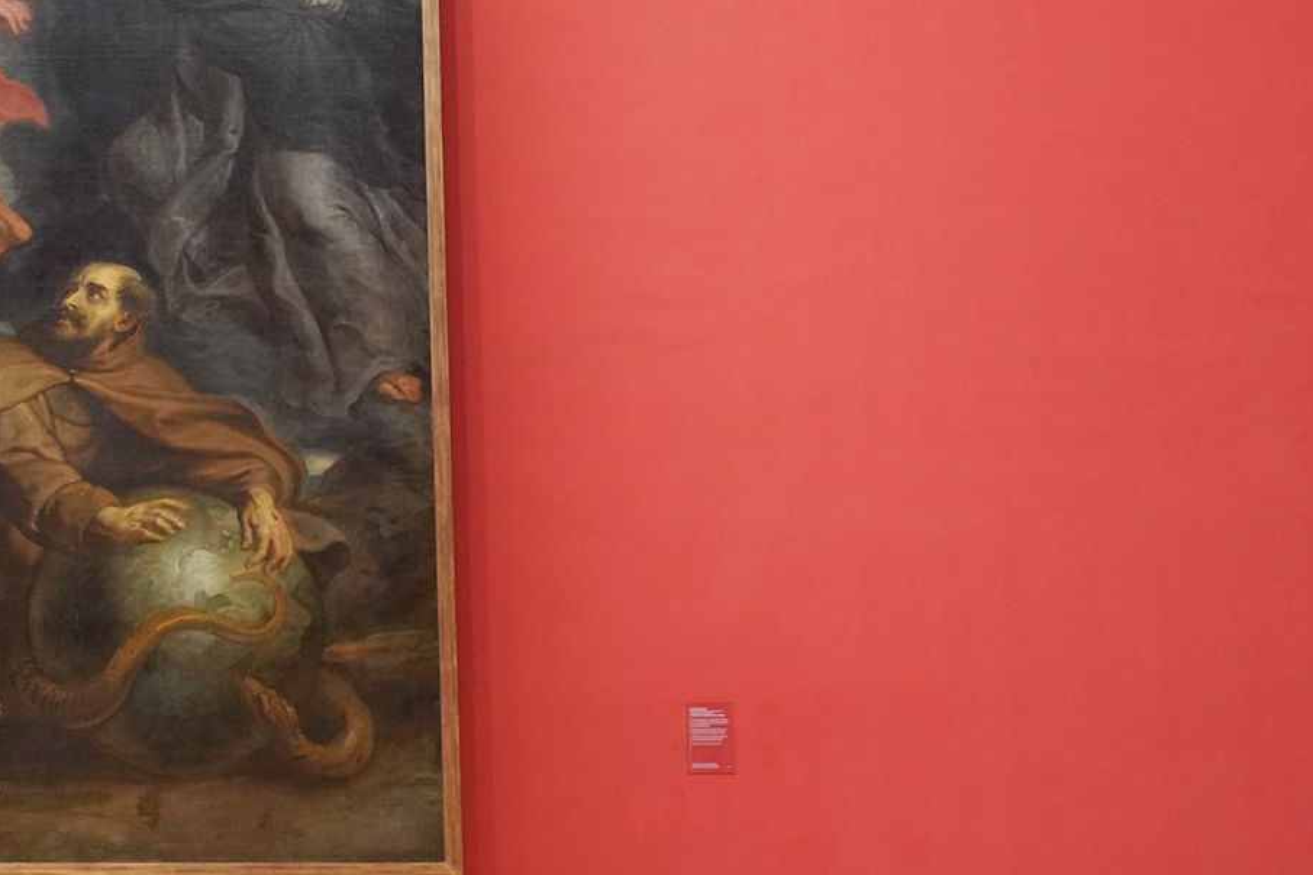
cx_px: -38
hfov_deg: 33.8
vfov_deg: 25.4
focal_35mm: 53
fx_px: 1933
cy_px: 314
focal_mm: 24
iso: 3200
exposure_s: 1/80
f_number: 5.6
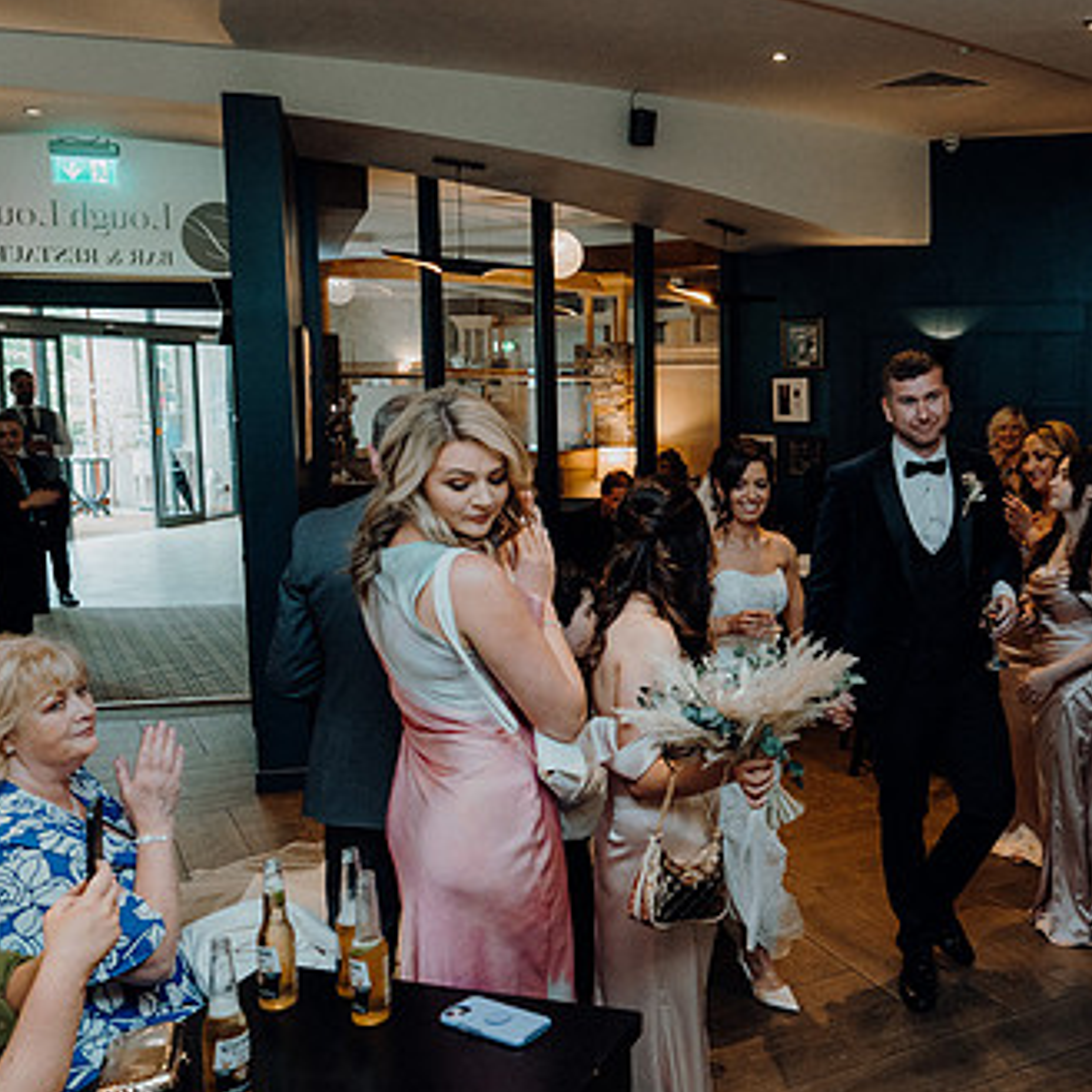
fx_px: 1285
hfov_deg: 44.9
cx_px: 783
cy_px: 553
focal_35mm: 36
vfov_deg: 46.0
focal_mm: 24
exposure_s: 1/160
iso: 2500
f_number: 3.5
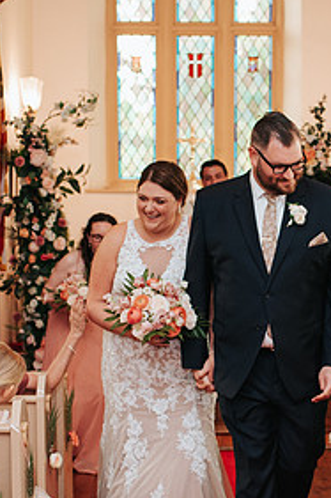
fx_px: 1312
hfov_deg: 14.3
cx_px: 261
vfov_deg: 21.4
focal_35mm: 95
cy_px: 338
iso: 1000
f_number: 2.8
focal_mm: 35
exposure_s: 1/200
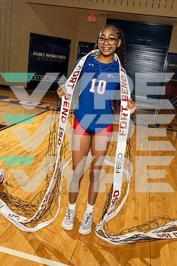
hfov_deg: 37.9
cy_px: 133
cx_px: 88
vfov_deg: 54.4
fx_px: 258
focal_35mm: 35
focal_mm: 35
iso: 500
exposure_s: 1/250
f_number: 5.6
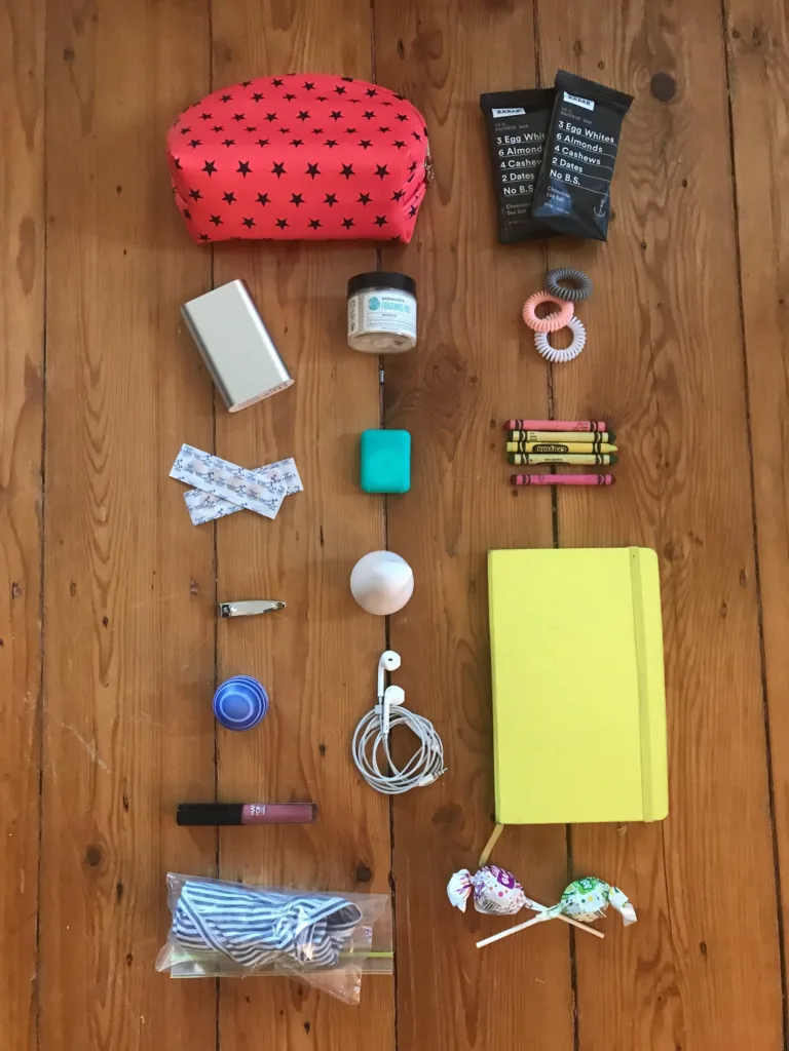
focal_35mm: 28
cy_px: 526
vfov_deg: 63.4
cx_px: 394
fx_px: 851
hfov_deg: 49.7
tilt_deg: -82.8
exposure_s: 1/13
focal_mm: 3.99
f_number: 1.8
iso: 100
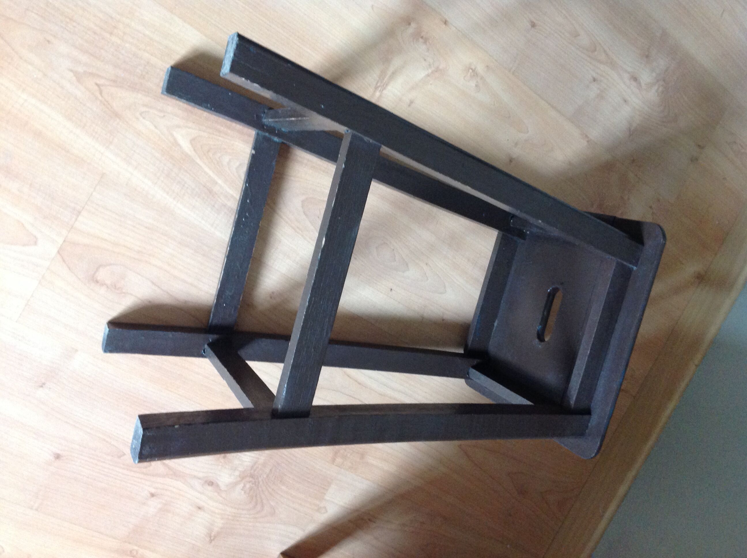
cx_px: 374
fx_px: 754
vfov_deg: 40.6
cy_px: 279
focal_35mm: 35
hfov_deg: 52.7
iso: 250
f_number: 2.4
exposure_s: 1/15
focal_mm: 4.28
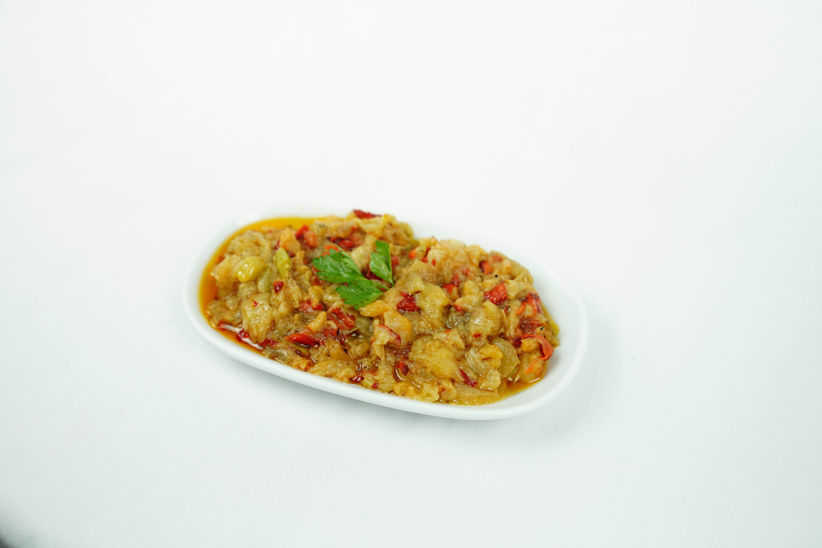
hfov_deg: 54.4
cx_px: 411
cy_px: 274
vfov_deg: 37.9
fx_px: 799
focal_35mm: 35
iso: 1250
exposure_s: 1/800
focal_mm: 35
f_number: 2.8
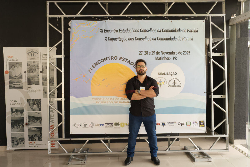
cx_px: 125
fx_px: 243
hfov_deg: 54.4
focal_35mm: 35
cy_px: 84
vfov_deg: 37.9
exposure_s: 1/100
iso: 500
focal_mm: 35
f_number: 5.6
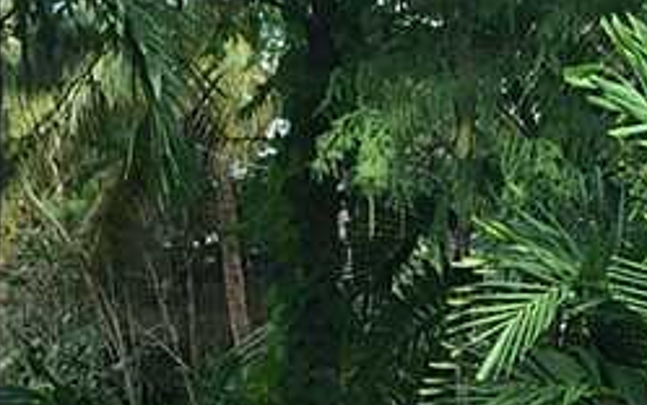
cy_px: 511
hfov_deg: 26.0
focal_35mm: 79
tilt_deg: -8.8
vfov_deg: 15.8
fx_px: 1394
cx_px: 226
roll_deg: +0.4
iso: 32
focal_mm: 4.15
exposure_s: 1/186
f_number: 2.2
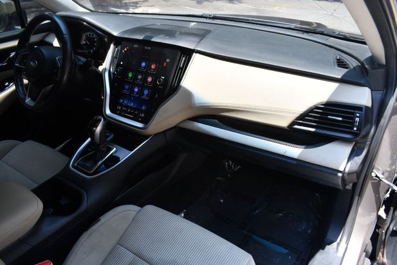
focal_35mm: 28
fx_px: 309
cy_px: 135
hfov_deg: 65.5
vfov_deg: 46.4
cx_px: 195
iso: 400
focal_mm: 18
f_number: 5
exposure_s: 1/250
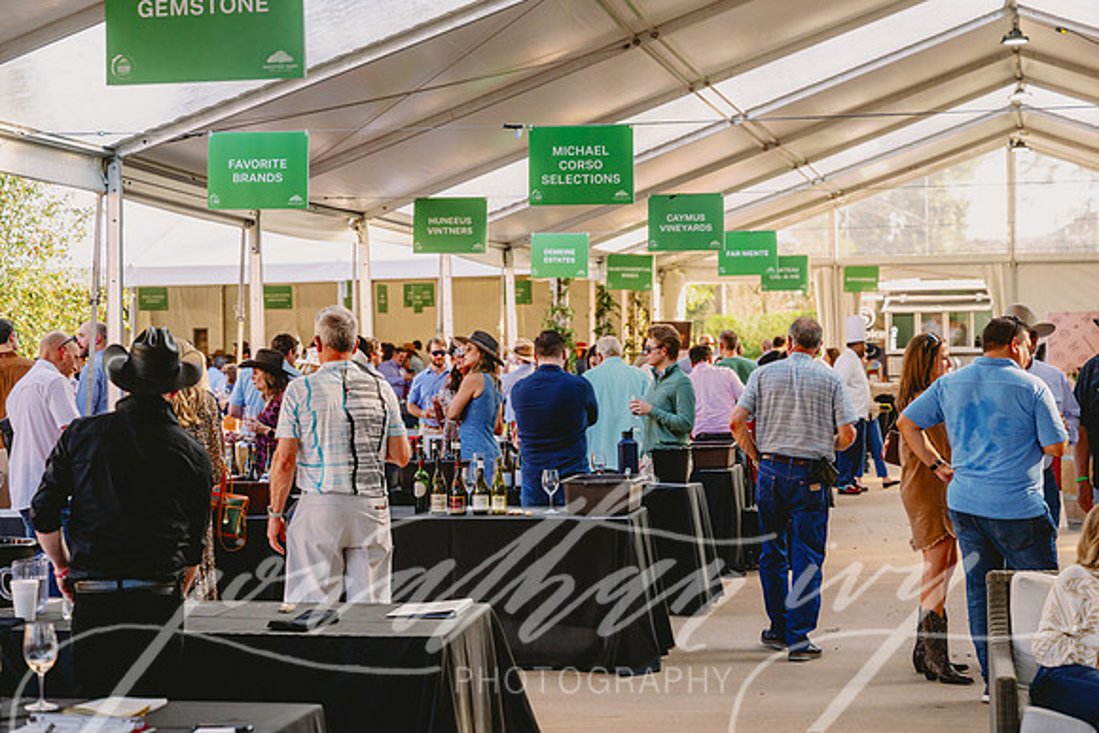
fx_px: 2137
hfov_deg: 28.8
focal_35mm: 70
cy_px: 366
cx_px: 550
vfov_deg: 19.5
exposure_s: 1/1000
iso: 800
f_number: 4
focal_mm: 70
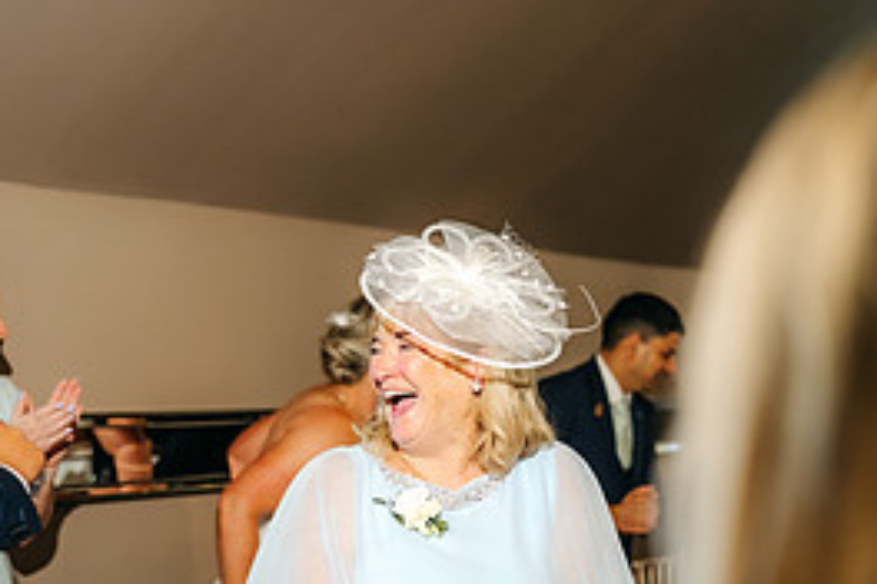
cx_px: 375
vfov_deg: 17.5
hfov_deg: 26.3
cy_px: 523
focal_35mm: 77
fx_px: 1876
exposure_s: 1/200
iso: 640
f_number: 1.8
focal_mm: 35
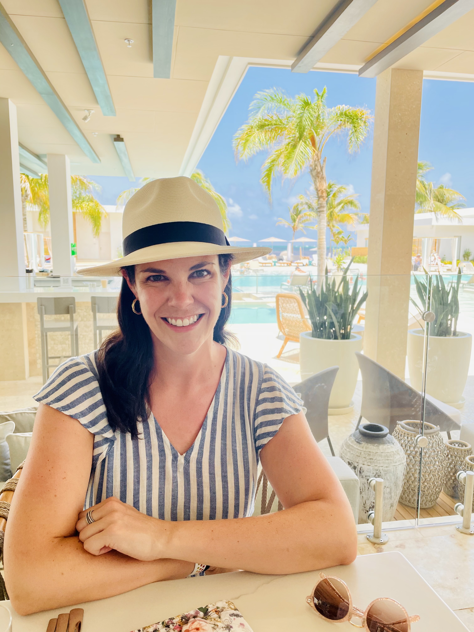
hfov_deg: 53.1
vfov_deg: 67.3
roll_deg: -0.2
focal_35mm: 26
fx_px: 475
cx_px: 237
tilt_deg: -7.4
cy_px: 316
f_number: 1.6
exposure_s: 1/477
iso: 32
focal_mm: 4.2
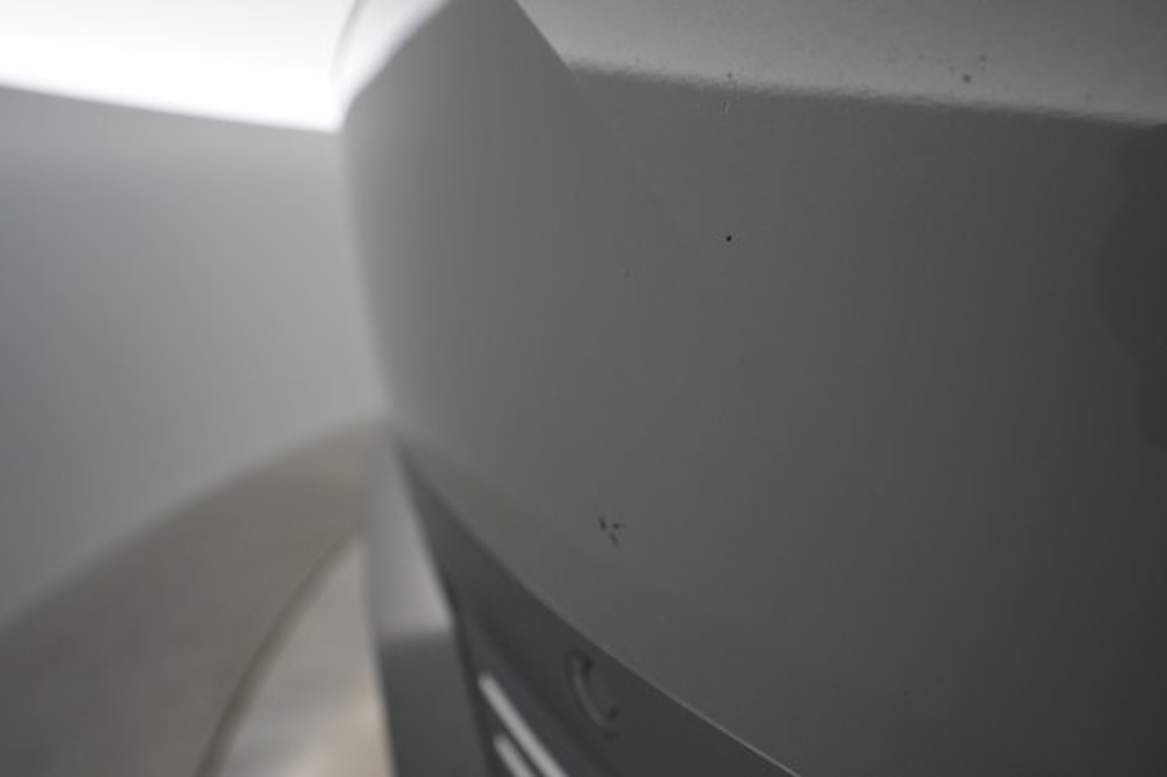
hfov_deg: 65.5
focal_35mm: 28
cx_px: 584
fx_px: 907
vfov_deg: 46.4
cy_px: 388
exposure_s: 1/100
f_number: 5
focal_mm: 28
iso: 1600
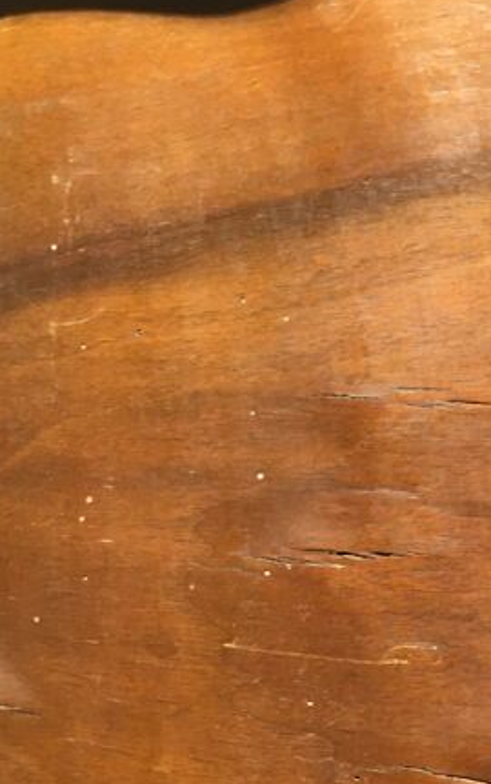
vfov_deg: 34.9
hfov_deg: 22.1
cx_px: 473
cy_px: 586
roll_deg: +3.1
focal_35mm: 57
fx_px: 1218
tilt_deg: -10.6
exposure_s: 1/33
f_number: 2.2
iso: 250
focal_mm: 4.15
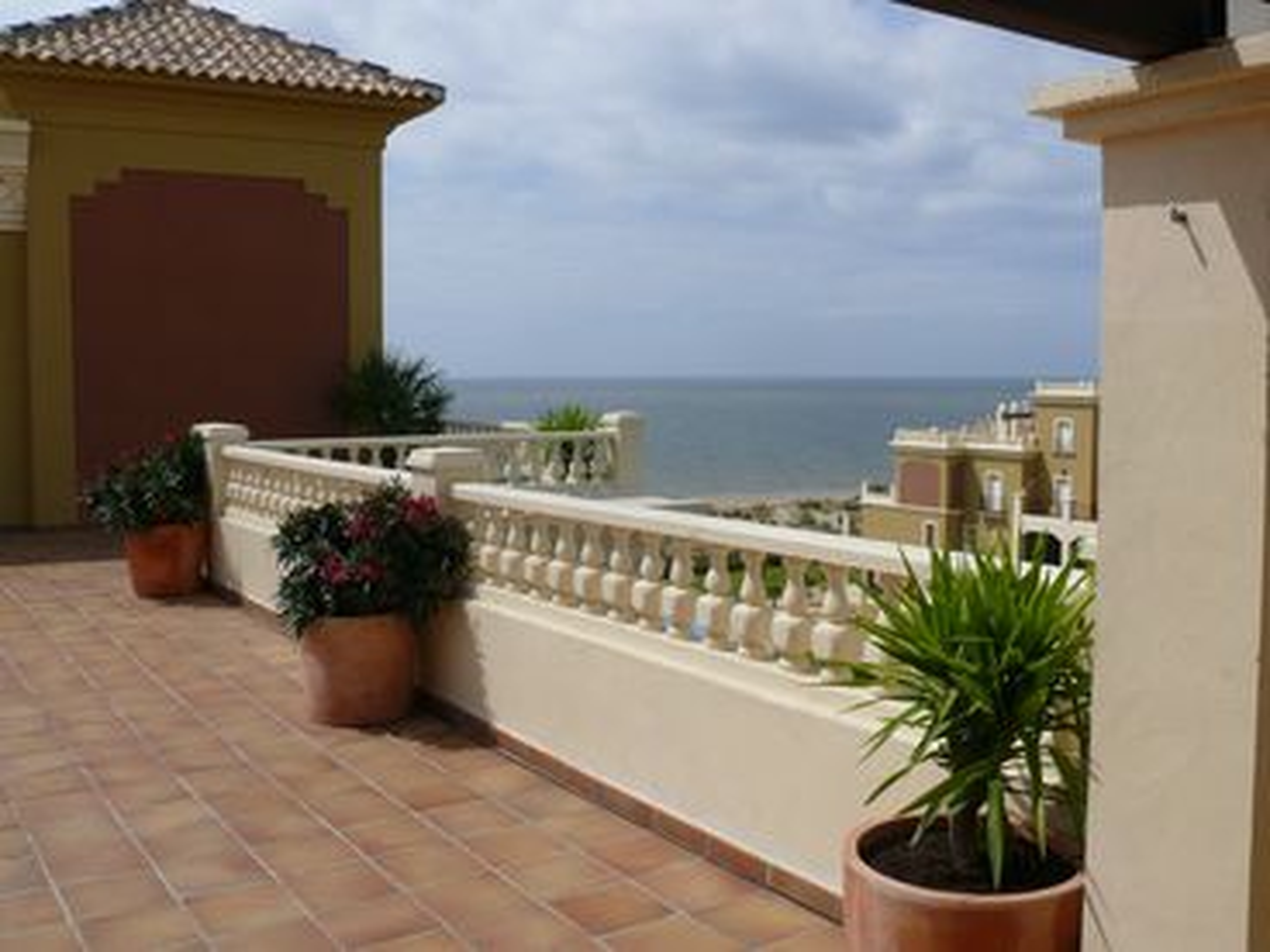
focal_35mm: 35
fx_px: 1284
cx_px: 635
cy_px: 476
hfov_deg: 52.6
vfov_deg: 40.7
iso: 100
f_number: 8
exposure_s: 1/500
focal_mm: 7.4
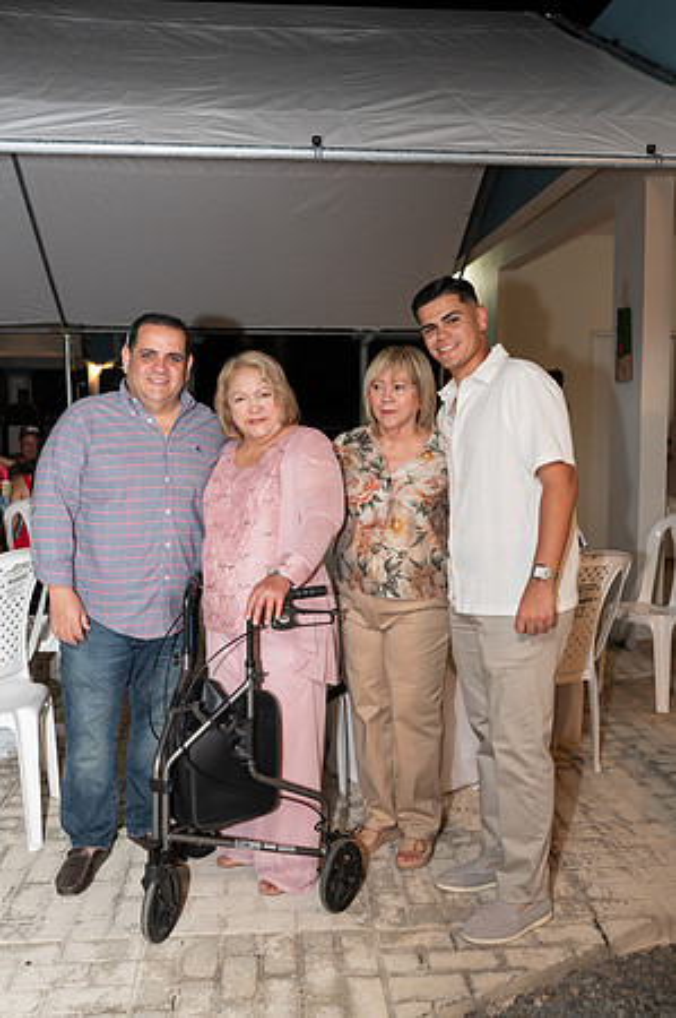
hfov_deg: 37.8
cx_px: 338
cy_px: 509
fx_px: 988
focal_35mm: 35
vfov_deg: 54.5
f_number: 3.2
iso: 1250
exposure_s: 1/125
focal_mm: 35
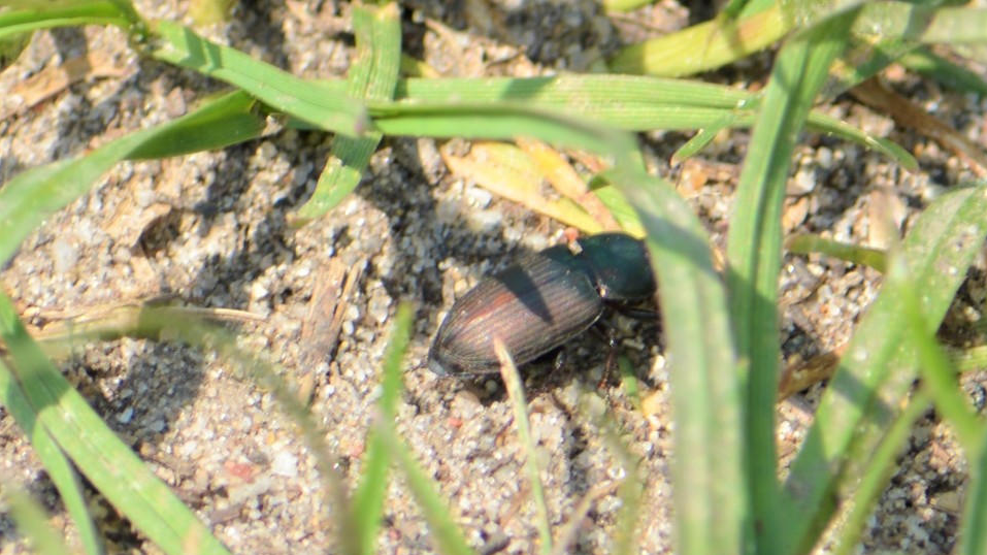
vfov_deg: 2.6
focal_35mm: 473
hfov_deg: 4.6
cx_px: 494
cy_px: 314
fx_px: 12377
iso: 100
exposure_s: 1/160
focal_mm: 300
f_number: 8
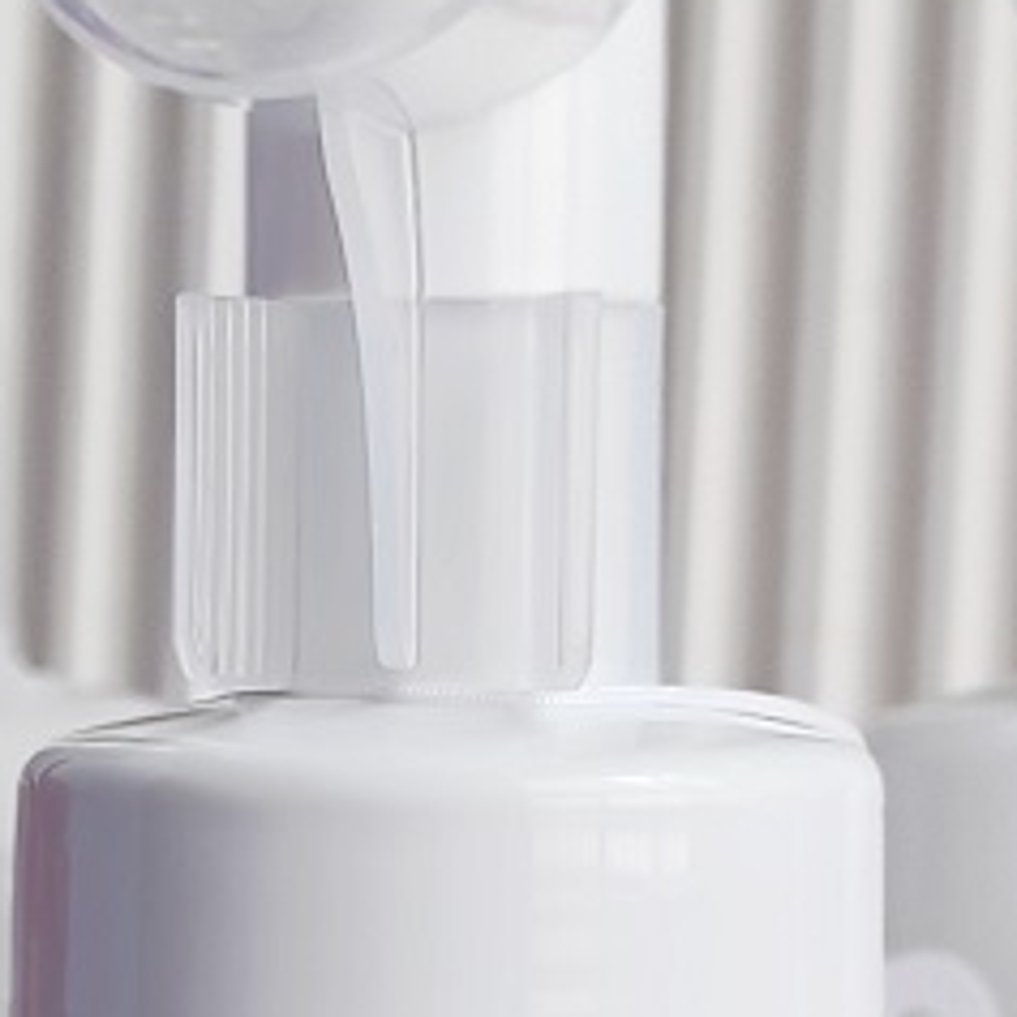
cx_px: -154
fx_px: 6083
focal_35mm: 183
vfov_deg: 9.5
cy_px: 1129
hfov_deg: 9.4
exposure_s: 1/100
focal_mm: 6.19
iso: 125
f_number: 1.65
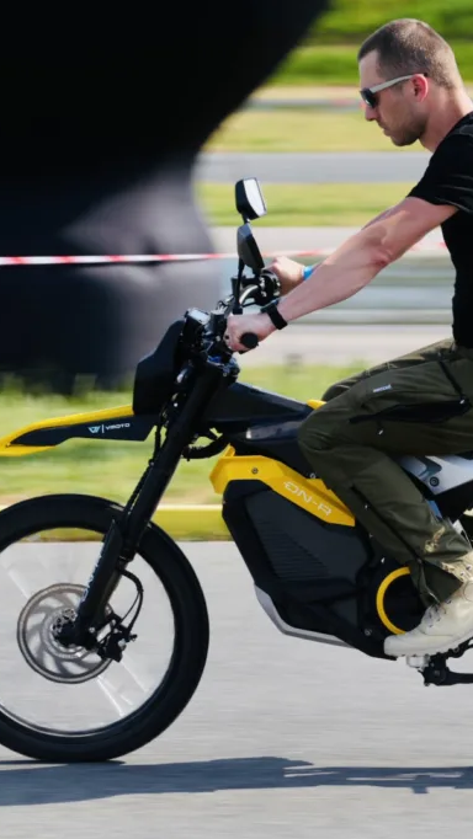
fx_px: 5436
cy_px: 420
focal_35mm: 244
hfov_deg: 5.0
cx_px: 336
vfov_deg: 8.8
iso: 100
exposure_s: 1/200
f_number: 9
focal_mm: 155
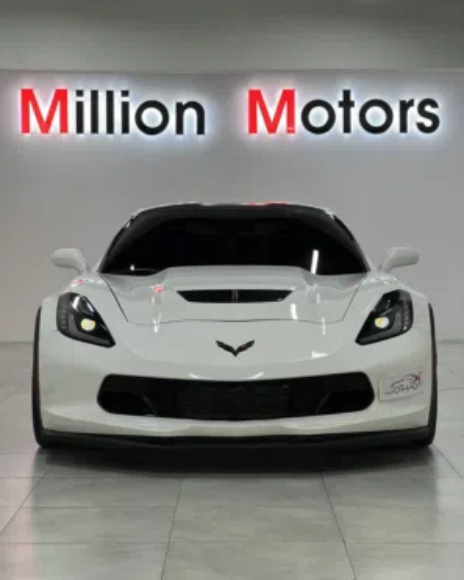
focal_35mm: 81
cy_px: 280
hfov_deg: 19.0
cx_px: 233
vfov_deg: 23.6
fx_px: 1390
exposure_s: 1/58
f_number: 2.8
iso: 250
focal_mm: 9
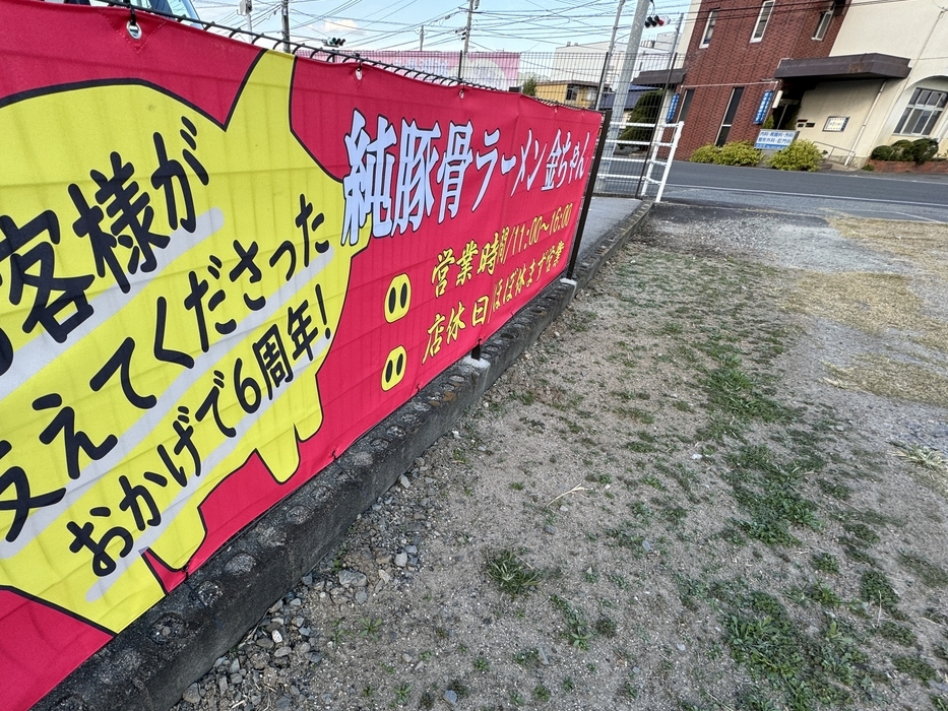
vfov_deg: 70.8
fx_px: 493
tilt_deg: -32.0
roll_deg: -2.4
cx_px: 389
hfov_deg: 86.9
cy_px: 431
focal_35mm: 18
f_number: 2.2
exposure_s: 1/207
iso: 40
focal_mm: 2.22
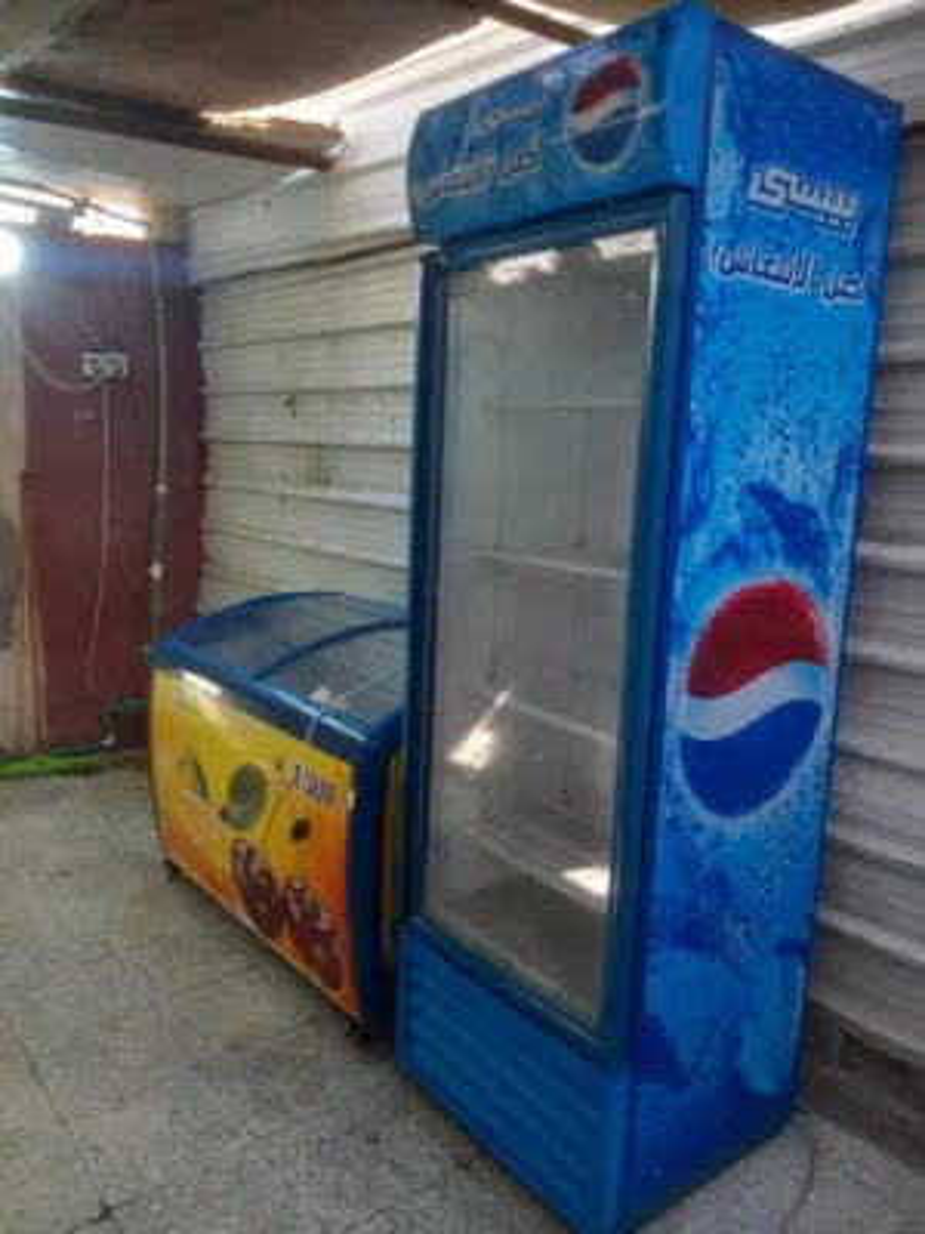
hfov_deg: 51.4
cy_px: 617
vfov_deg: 65.3
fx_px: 962
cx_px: 462
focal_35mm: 27
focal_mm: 4
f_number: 1.8
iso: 64
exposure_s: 1/50
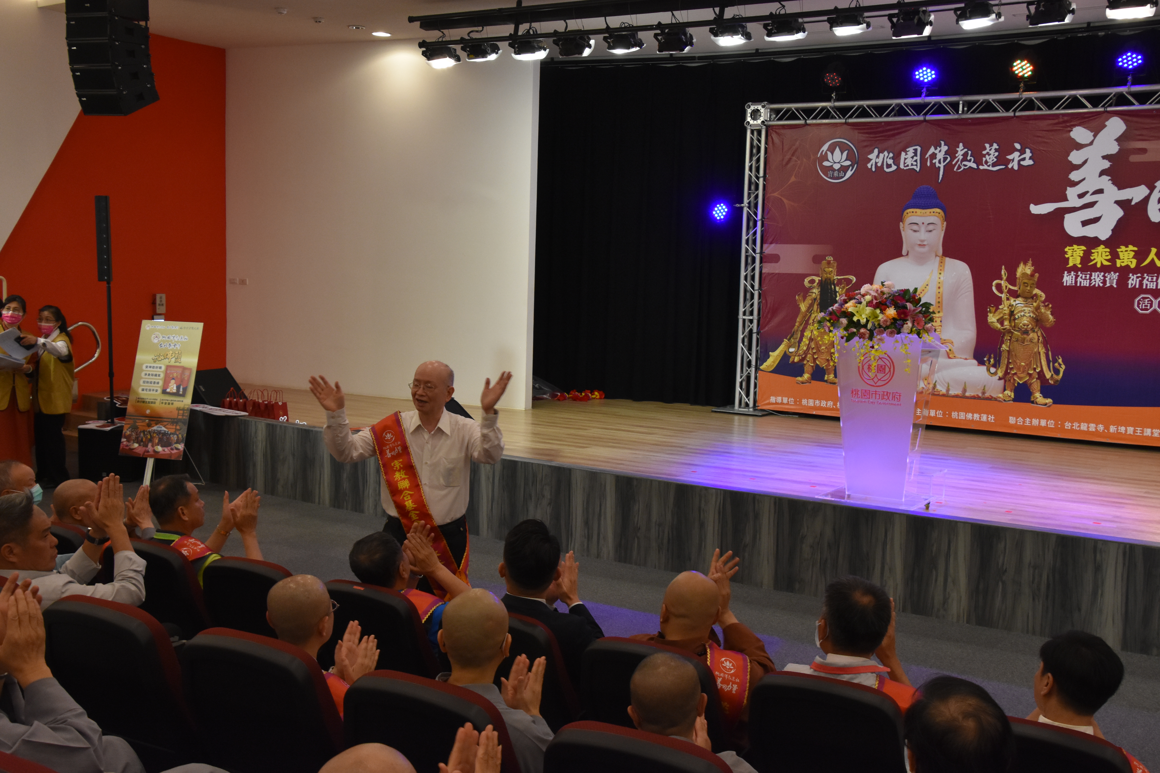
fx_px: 1257
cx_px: 580
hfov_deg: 49.6
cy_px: 386
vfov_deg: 34.2
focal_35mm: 39
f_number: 6.3
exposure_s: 1/160
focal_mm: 26
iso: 1600
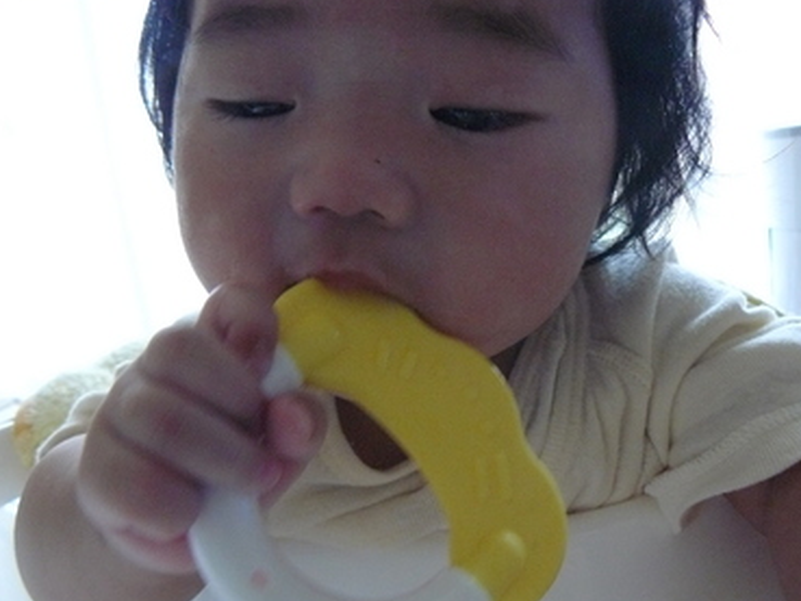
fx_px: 903
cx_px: 404
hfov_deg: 47.8
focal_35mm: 39
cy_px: 312
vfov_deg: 36.8
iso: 400
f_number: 2.8
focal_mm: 6
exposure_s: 1/60
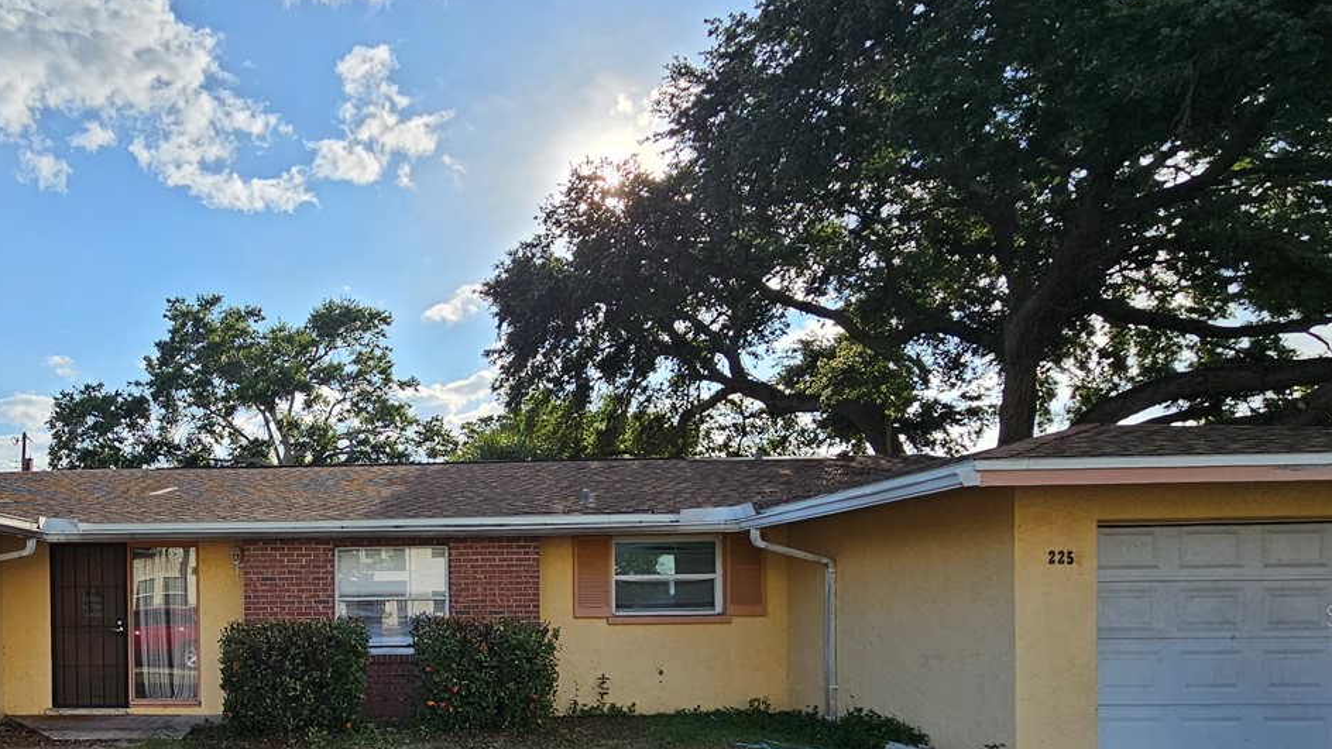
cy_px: 615
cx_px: 330
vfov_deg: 45.0
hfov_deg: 71.0
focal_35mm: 24
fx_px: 848
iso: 50
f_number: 2.2
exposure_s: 1/1994
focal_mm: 2.2
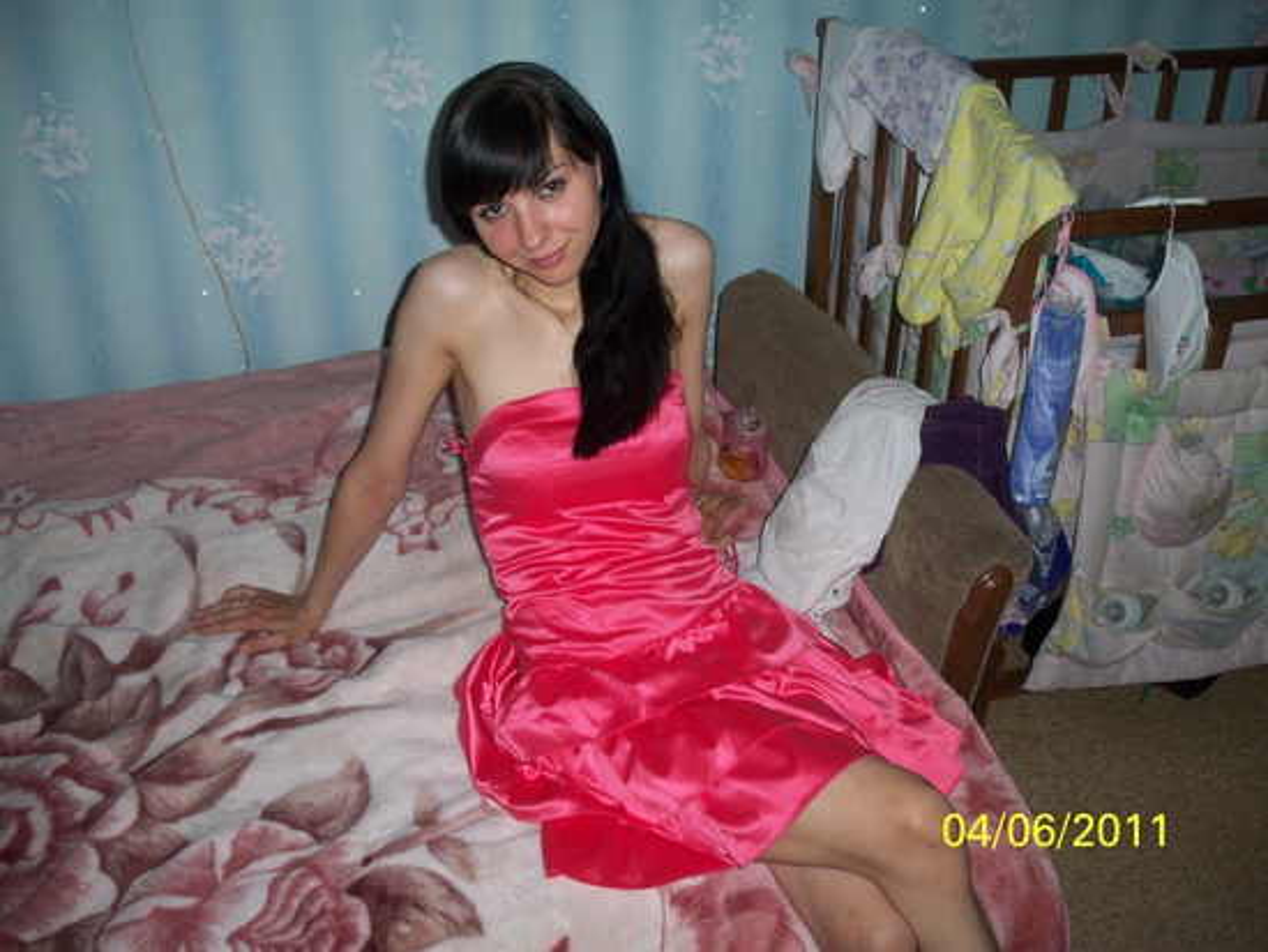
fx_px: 1356
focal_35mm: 37
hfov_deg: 50.1
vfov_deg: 38.7
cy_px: 476
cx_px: 634
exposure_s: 1/60
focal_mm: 7.9
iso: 64
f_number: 3.4
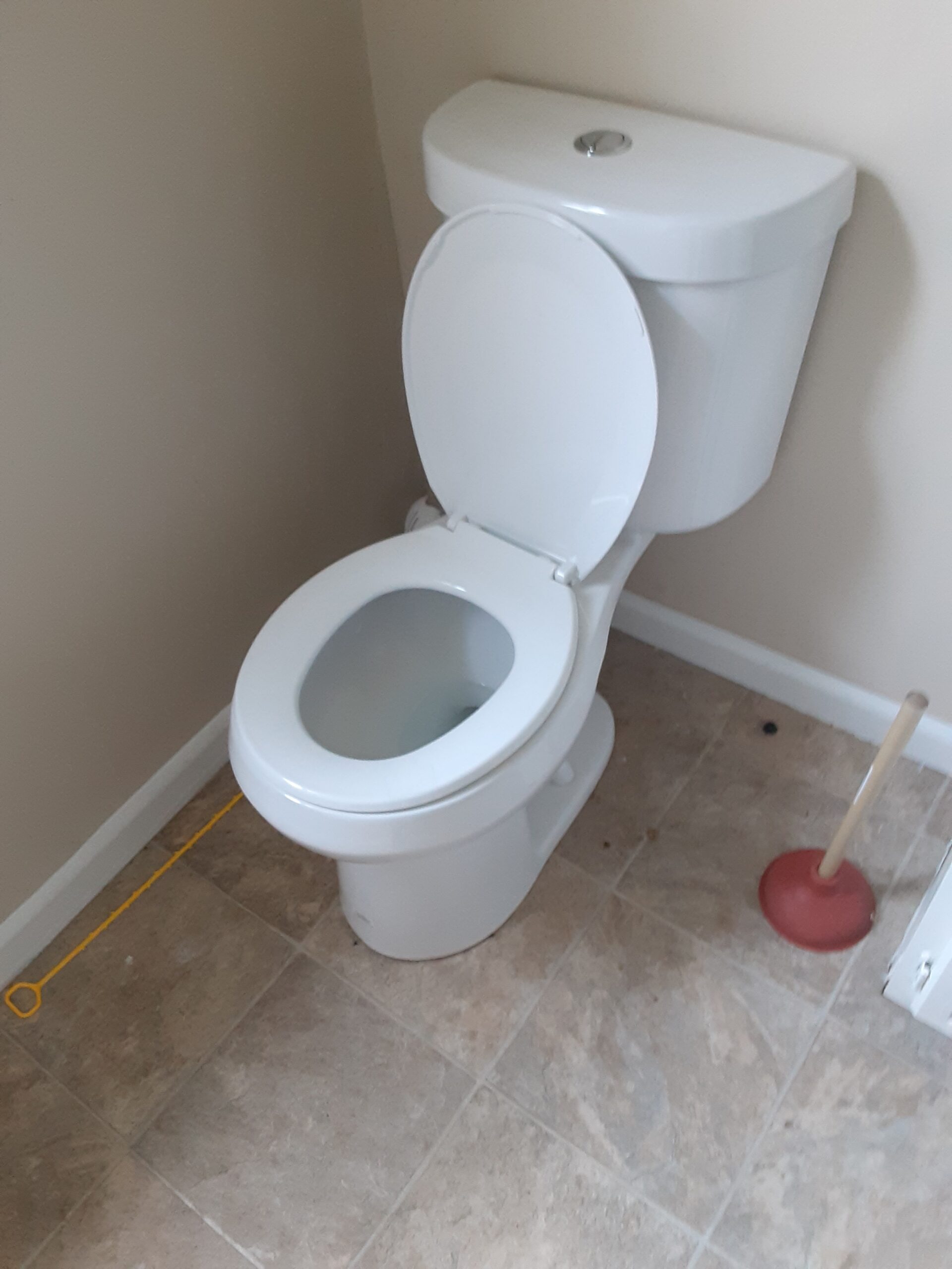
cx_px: 476
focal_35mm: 27
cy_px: 634
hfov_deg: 51.4
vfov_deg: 65.3
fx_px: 990
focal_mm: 2.91
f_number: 1.9
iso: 250
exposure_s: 1/40
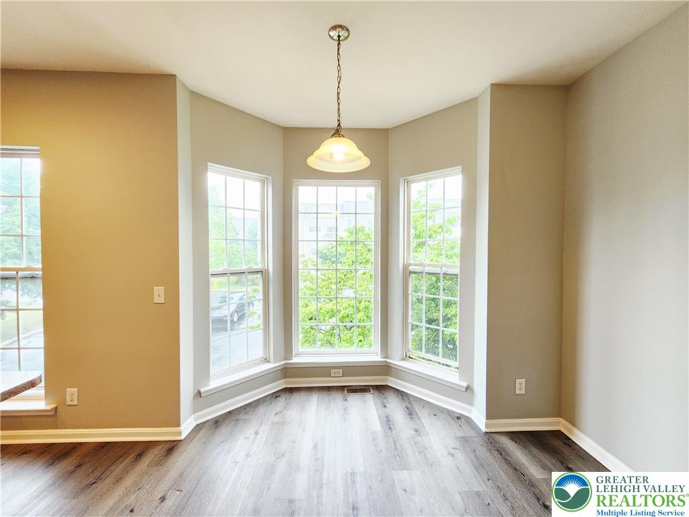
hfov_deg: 106.2
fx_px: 259
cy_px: 258
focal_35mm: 13
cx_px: 344
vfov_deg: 89.9
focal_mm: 2.2
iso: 125
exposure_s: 1/60
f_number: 2.2
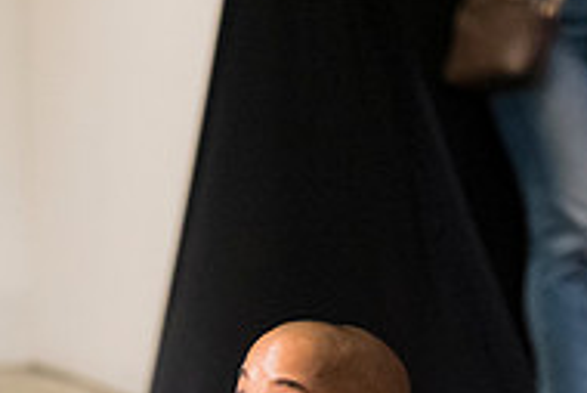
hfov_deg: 5.4
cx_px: 244
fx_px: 6217
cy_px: 574
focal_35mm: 381
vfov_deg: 3.6
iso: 6400
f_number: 2.8
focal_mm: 125
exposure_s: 1/125
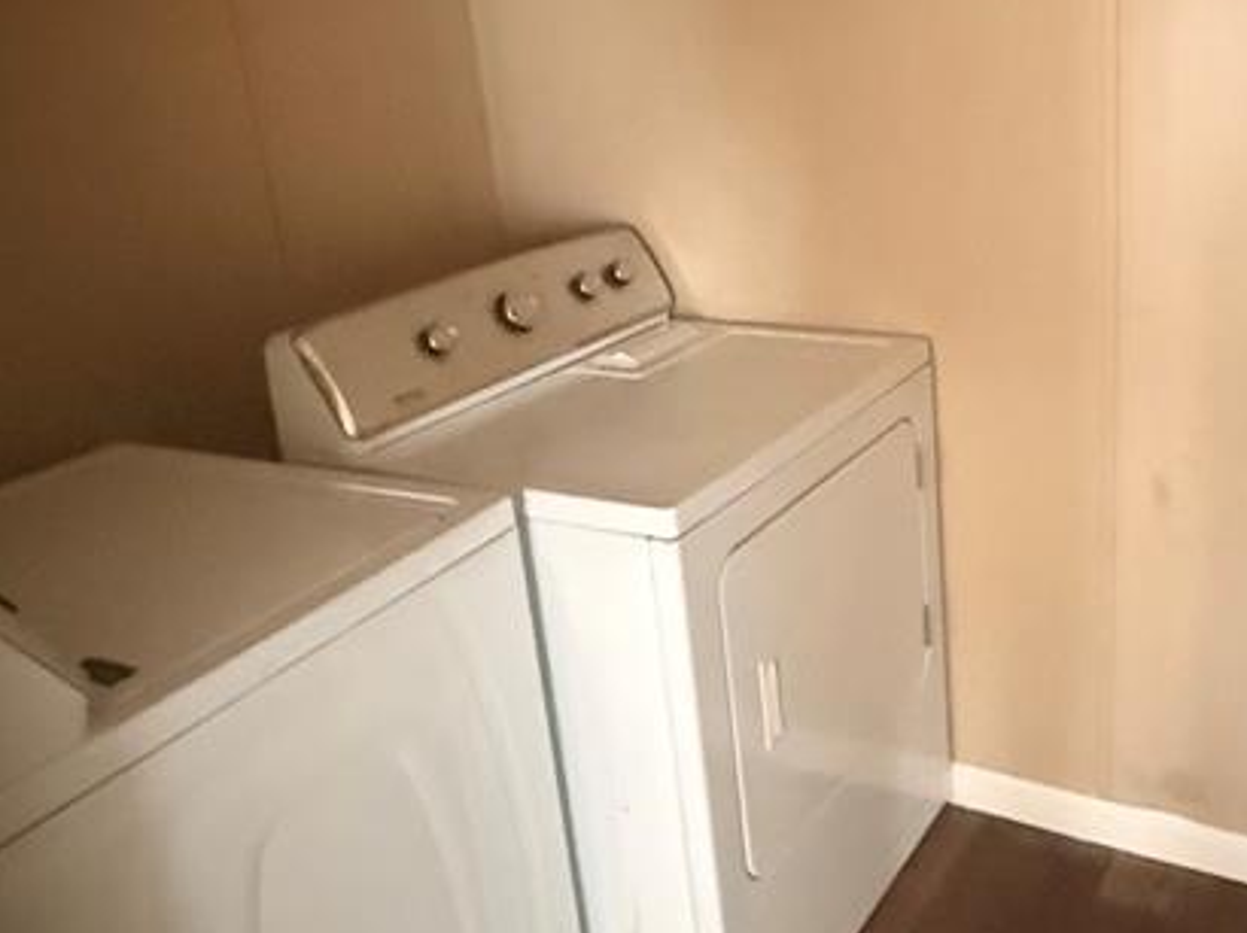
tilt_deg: -17.8
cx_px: 922
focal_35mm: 35
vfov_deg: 40.4
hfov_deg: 50.7
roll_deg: +3.1
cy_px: 362
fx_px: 1260
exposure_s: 1/40
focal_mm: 2.22
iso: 1600
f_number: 2.2
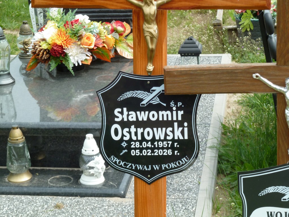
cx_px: 144
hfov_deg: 20.4
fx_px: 801
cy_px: 108
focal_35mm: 96
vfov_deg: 15.4
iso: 125
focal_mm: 15.8
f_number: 4.3
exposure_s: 1/400
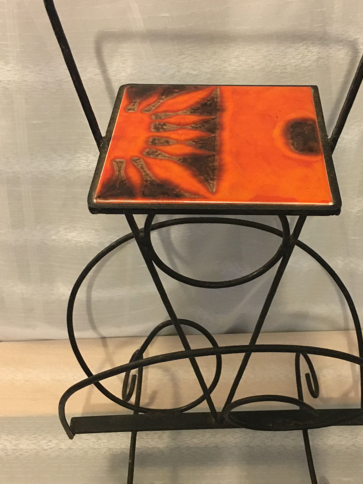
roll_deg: -1.1
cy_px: 245
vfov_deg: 45.8
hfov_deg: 35.0
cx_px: 222
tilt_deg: -42.2
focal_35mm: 41
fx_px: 573
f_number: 2.2
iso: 250
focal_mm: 4.15
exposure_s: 1/17
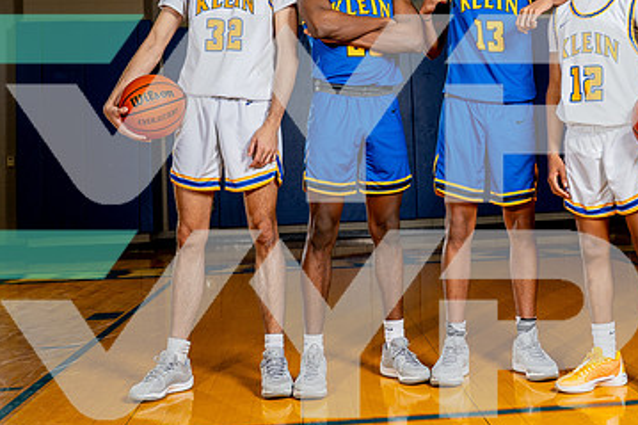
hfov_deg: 36.0
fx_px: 974
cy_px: 109
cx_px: 411
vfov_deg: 24.3
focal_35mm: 55
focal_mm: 34
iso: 160
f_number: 4
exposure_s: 1/250
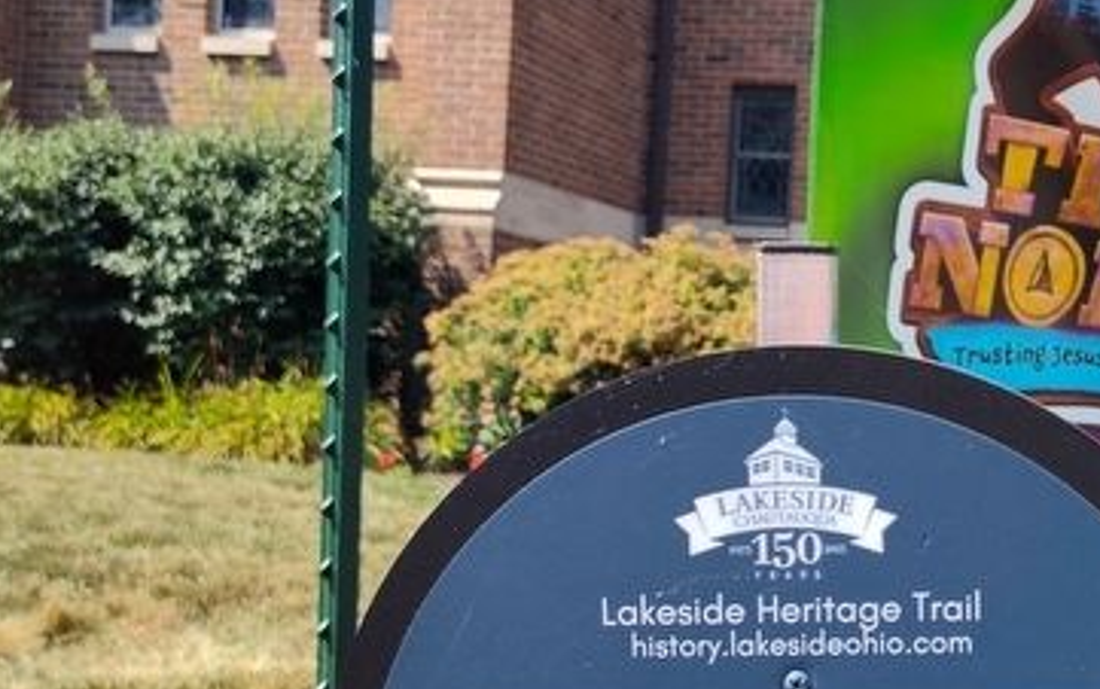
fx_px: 1620
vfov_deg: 23.9
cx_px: 890
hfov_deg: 36.2
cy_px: 463
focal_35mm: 54
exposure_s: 1/731
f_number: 1.8
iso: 100
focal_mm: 5.56
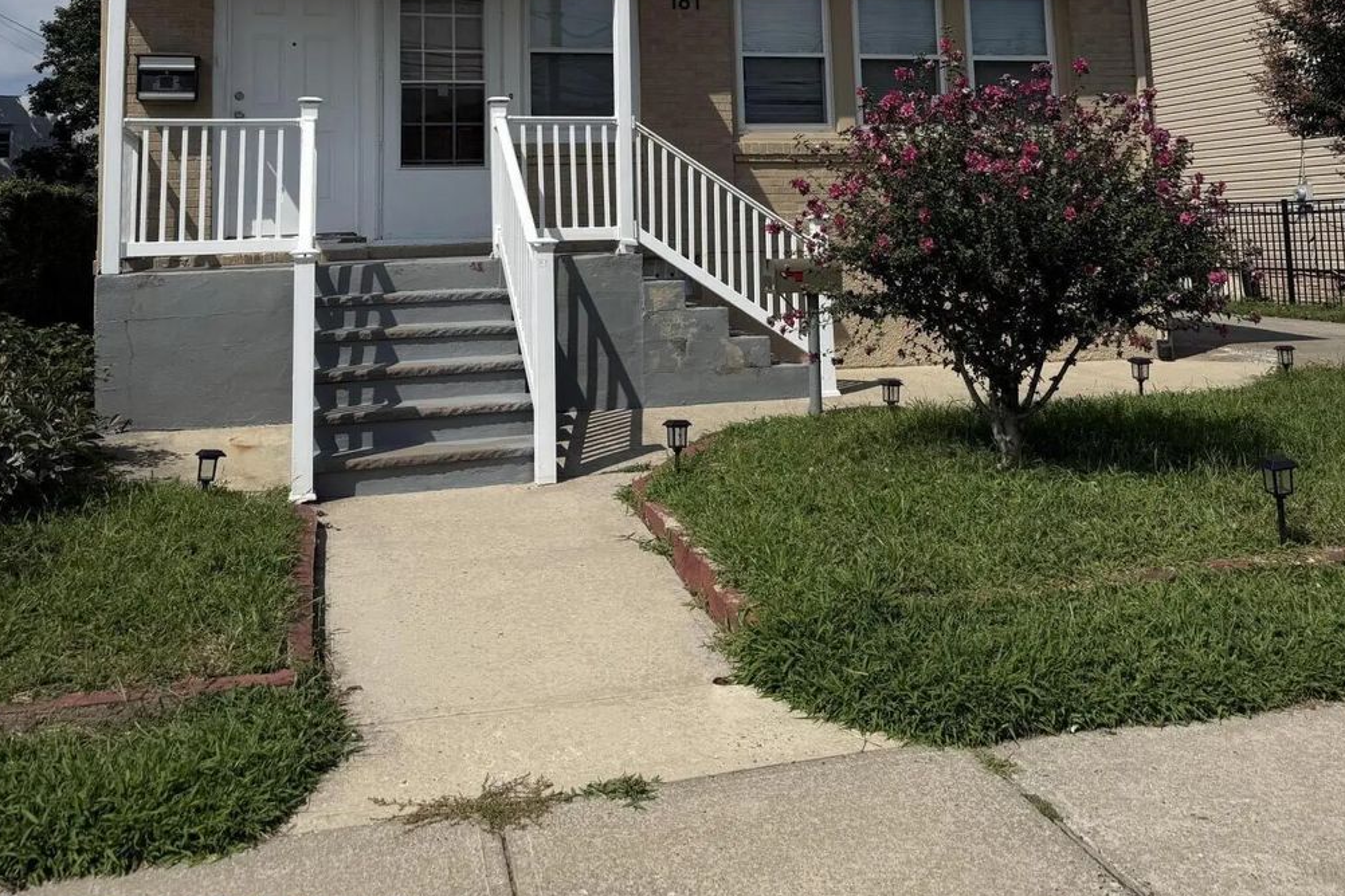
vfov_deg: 36.4
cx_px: 674
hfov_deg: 55.8
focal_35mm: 34
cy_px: 88
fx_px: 1270
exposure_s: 1/9091
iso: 80
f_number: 1.78
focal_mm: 6.76
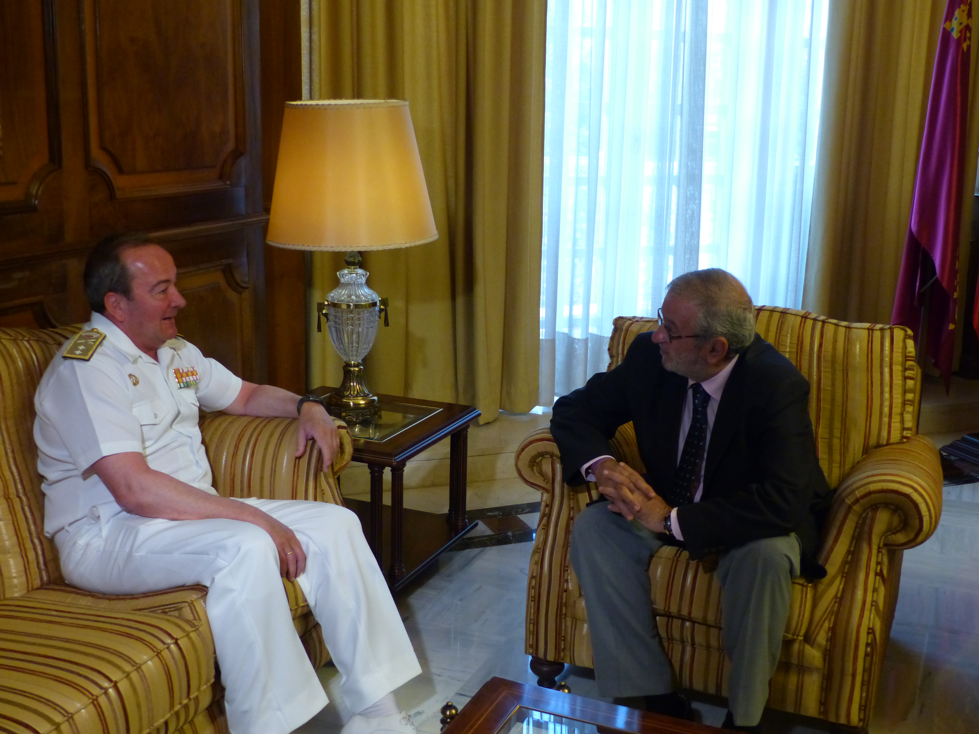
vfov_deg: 35.1
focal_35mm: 41
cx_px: 490
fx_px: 1160
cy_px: 367
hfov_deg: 45.8
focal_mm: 7.4
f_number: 2.8
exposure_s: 1/60
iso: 320
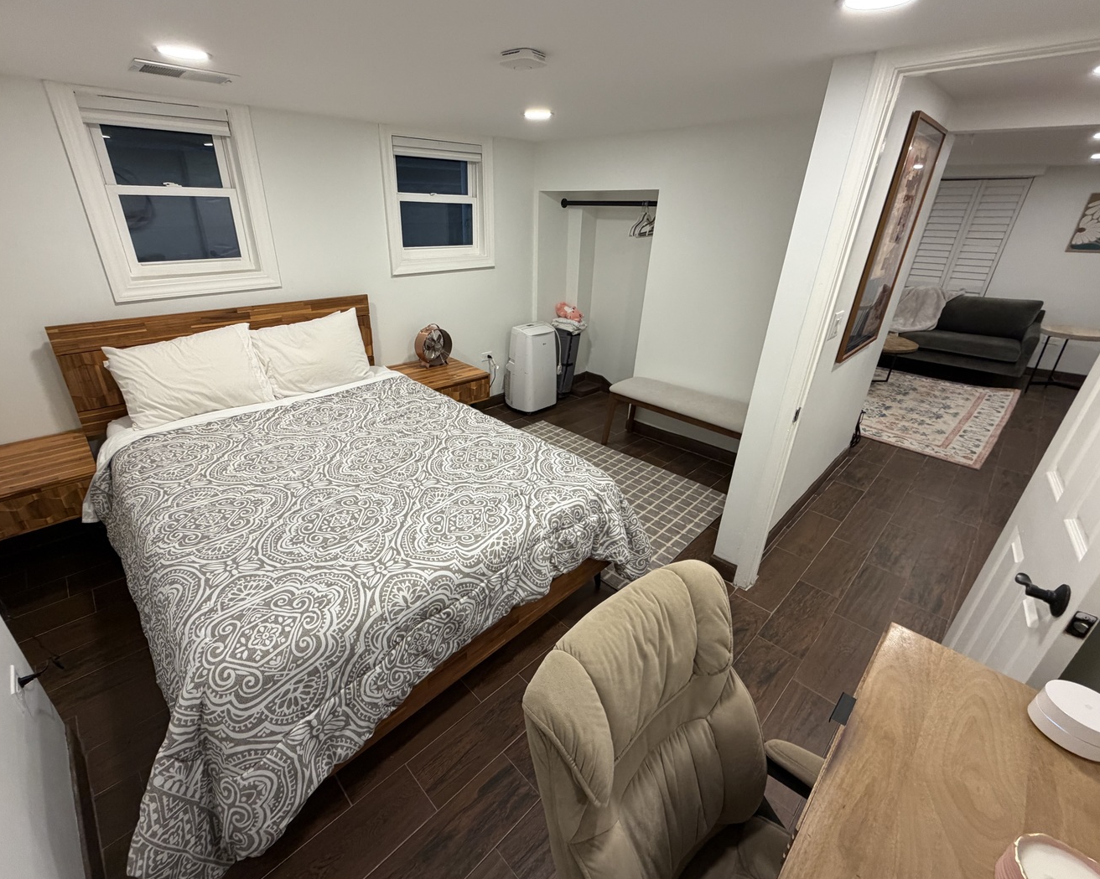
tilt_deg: -25.2
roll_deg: -1.8
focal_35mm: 15
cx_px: 511
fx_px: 488
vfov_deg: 84.0
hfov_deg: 96.7
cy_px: 432
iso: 250
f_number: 2.2
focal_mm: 2.22
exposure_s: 1/120
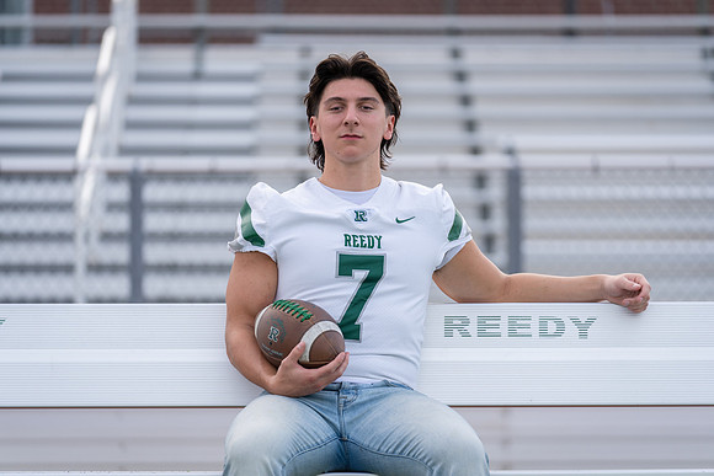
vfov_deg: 8.1
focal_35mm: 170
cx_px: 357
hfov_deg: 12.1
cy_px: 238
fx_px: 3372
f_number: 2.8
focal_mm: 170
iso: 100
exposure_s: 1/500
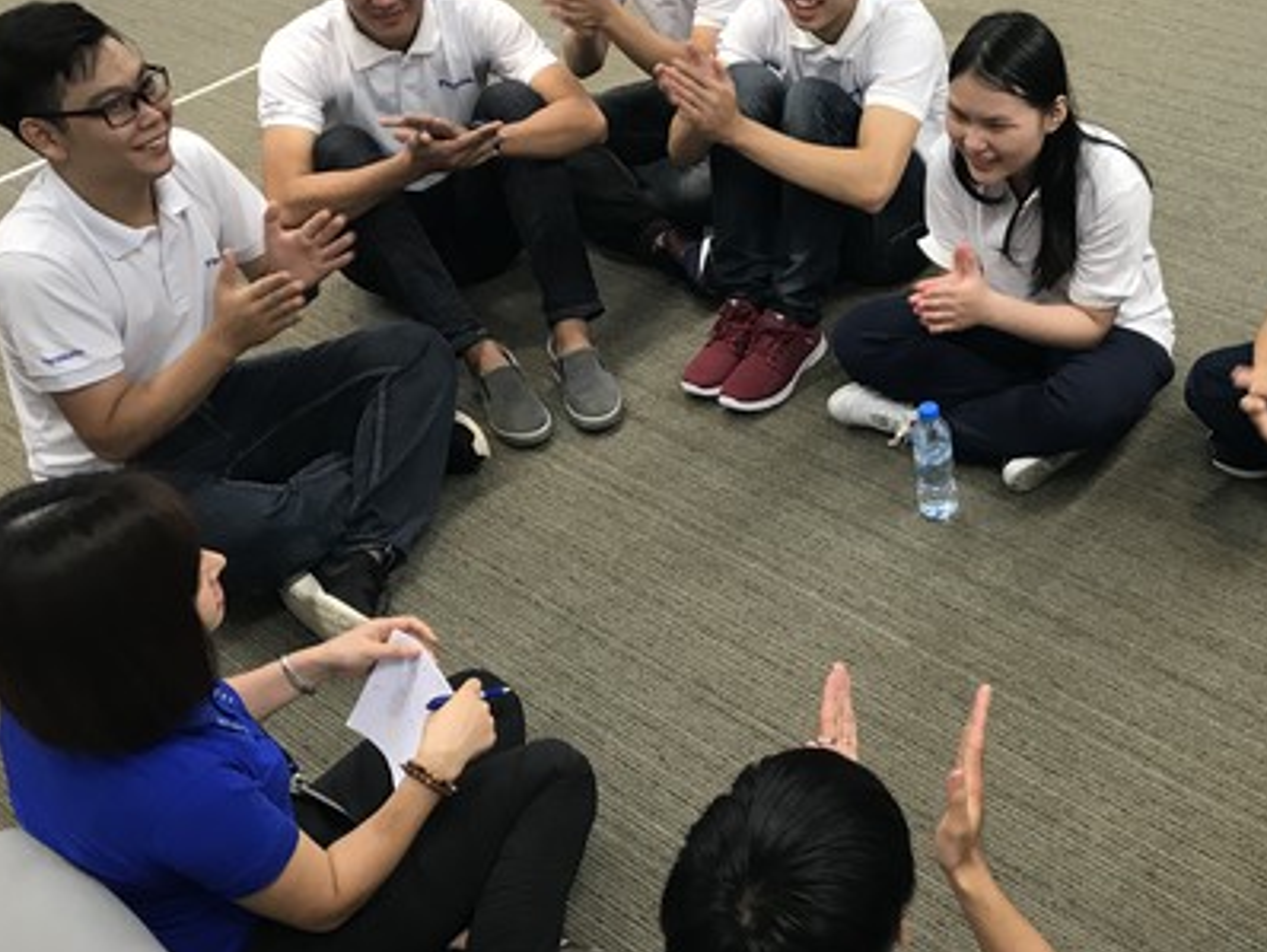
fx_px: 1648
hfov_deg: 40.5
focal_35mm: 45
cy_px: 474
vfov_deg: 32.2
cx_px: 990
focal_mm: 3.99
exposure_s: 1/33
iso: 40
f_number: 1.8
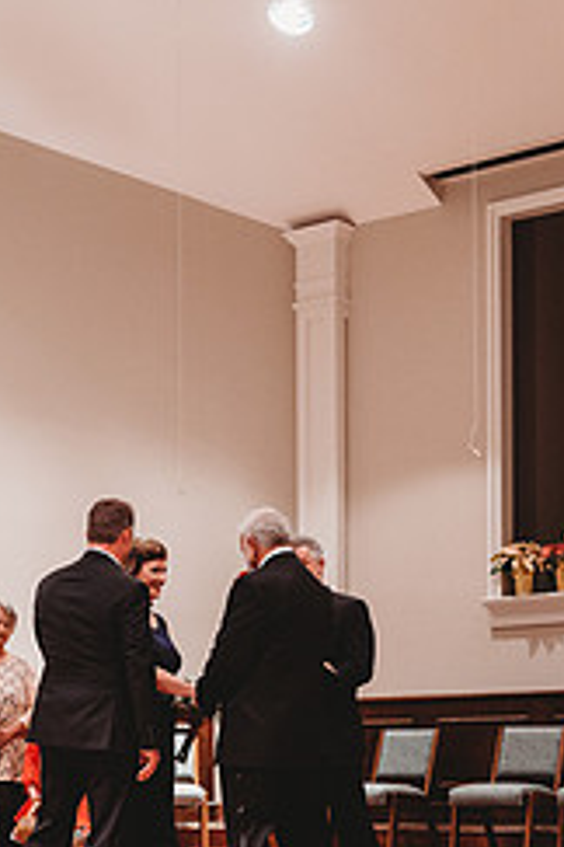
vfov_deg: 26.6
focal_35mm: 74
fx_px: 1739
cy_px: 722
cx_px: 258
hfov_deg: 18.4
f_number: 4
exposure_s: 1/125
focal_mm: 40
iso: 2000
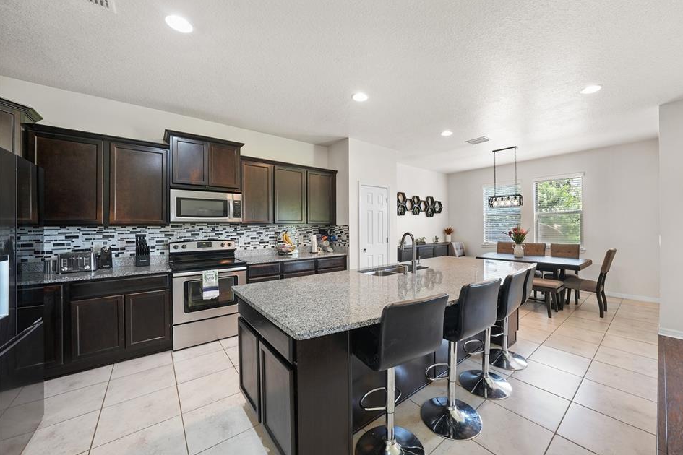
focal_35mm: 13
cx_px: 367
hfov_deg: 108.1
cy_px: 229
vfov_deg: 85.4
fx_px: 247
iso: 400
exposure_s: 1/3
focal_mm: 12
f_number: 7.1
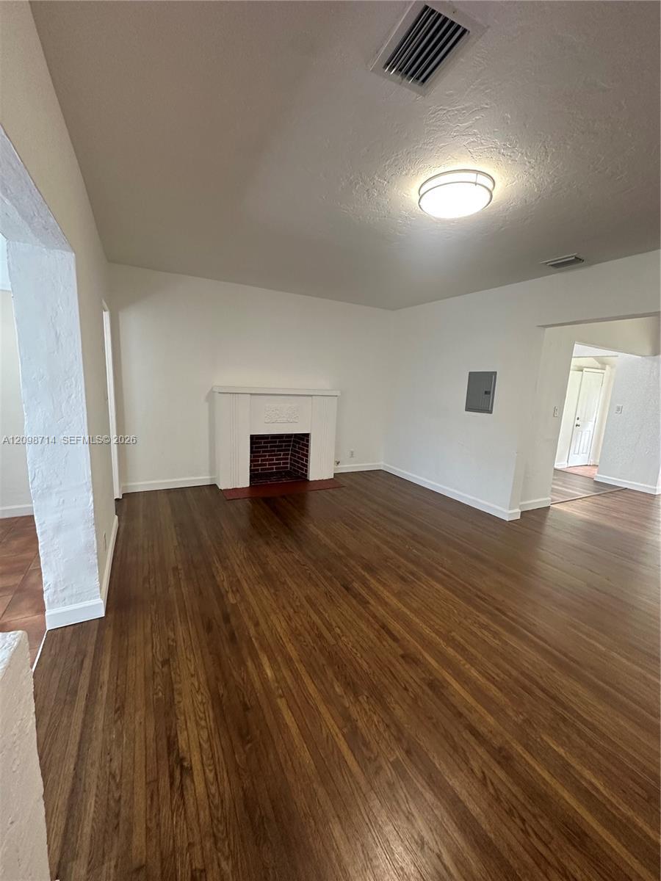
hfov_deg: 85.7
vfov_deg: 102.1
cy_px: 440
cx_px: 330
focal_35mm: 14
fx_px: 356
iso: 250
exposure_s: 1/60
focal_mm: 2.22
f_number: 2.2
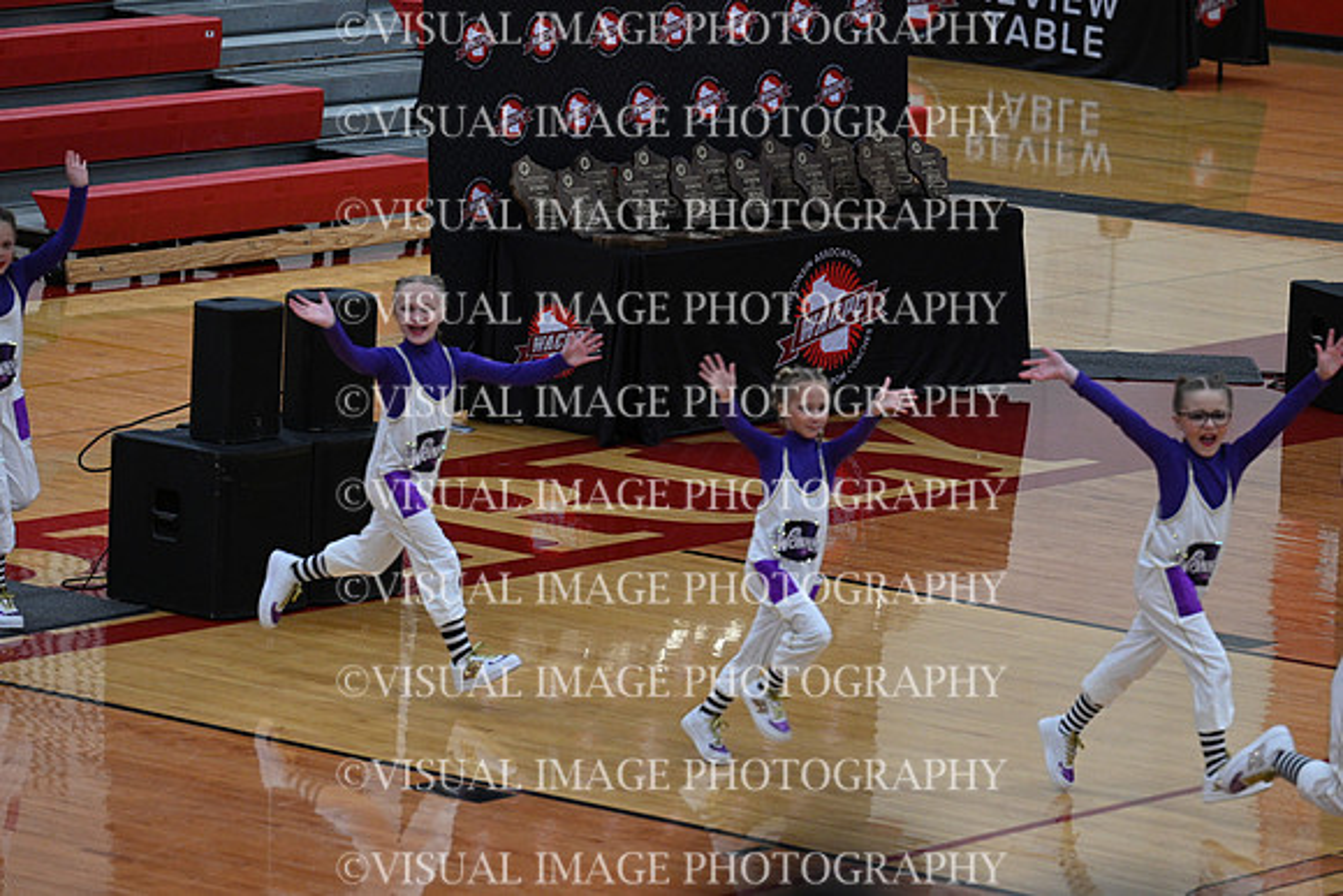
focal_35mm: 190
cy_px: 448
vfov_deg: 7.2
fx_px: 7089
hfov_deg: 10.8
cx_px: 672
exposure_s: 1/400
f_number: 4
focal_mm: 190
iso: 4000
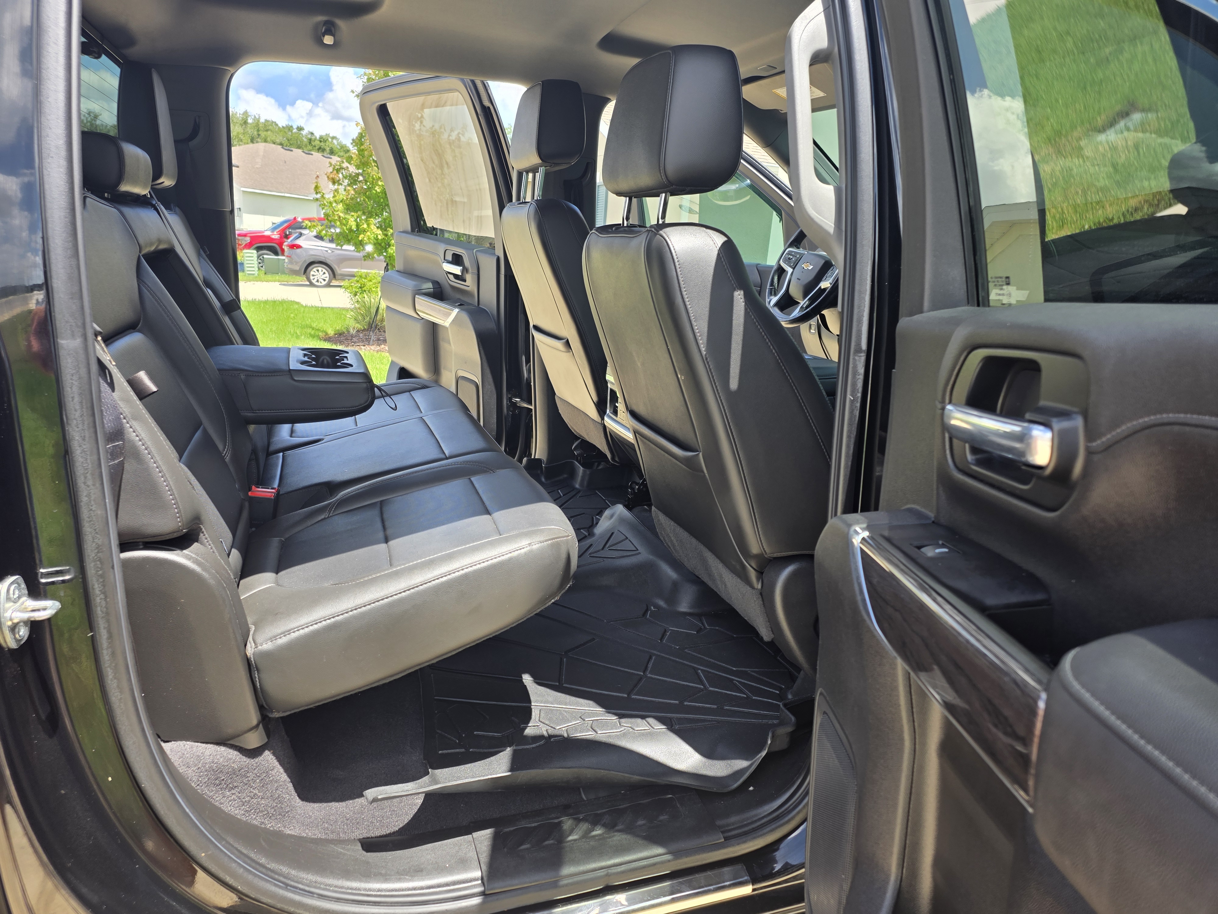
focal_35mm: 23
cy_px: 457
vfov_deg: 58.9
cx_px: 609
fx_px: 809
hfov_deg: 73.9
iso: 25
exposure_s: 1/359
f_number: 1.7
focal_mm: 6.25
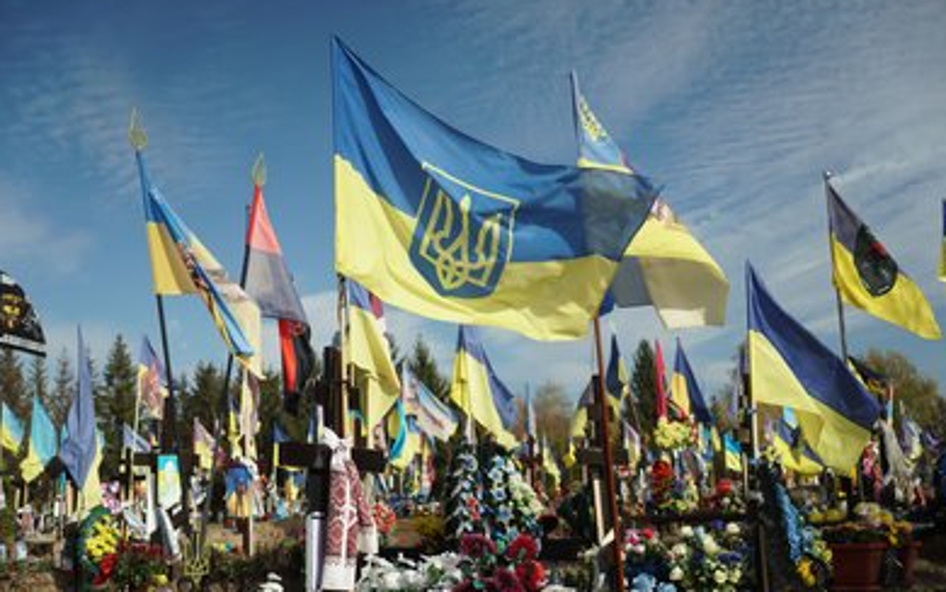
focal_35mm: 47
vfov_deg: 27.6
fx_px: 1205
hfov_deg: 42.9
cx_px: 478
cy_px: 294
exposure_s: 1/160
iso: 160
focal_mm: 29.8
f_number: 2.8
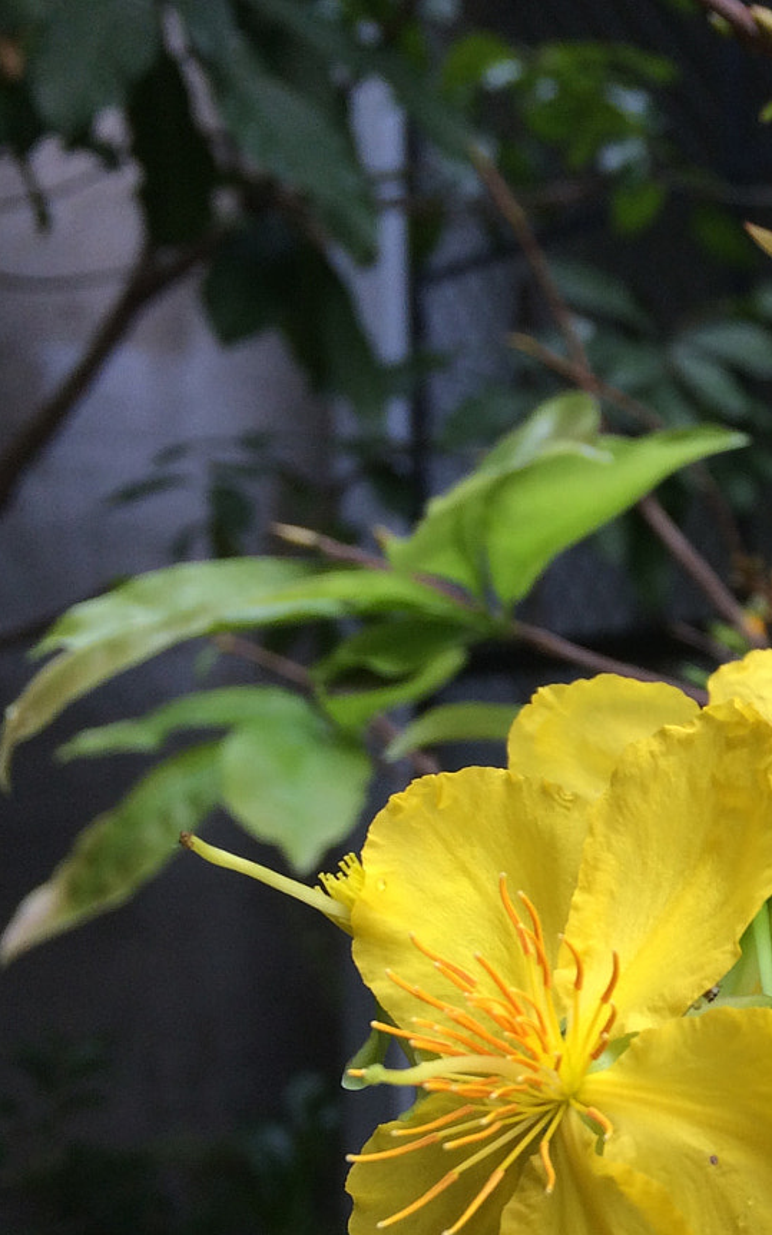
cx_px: 1038
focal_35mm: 57
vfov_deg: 35.5
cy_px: 778
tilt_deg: -0.6
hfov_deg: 20.5
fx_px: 1920
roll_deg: +0.9
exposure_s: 1/100
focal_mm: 4.15
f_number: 2.2
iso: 50
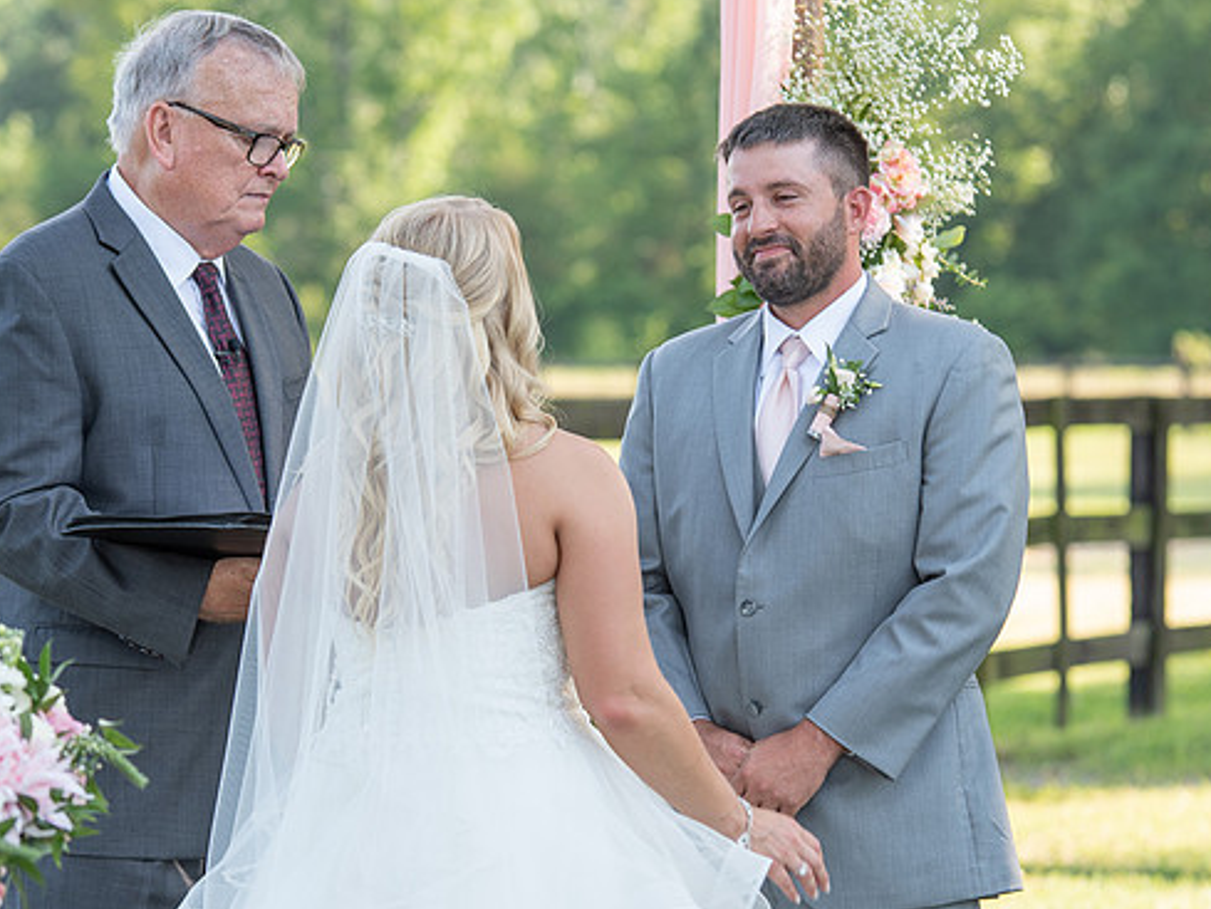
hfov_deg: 10.6
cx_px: 598
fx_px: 6509
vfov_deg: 8.0
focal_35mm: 186
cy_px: 559
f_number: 4
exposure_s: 1/125
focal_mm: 122
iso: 100
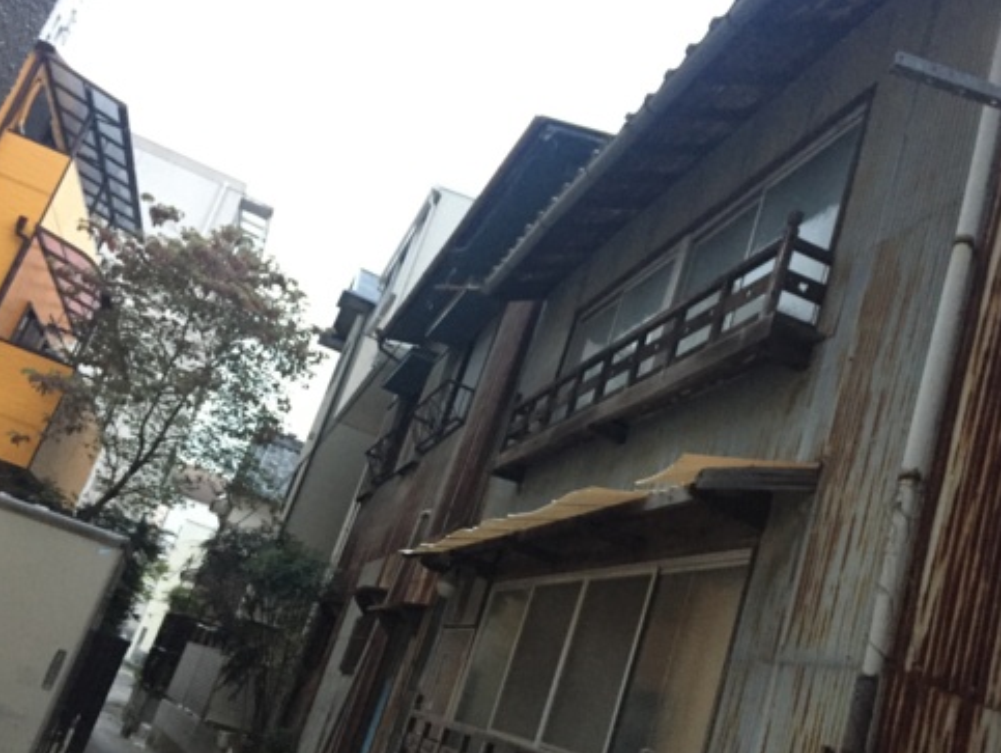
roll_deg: -18.4
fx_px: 1042
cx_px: 533
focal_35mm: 36
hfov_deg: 51.3
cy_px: 429
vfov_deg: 39.6
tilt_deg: +14.9
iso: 640
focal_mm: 4.15
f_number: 2.2
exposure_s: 1/15
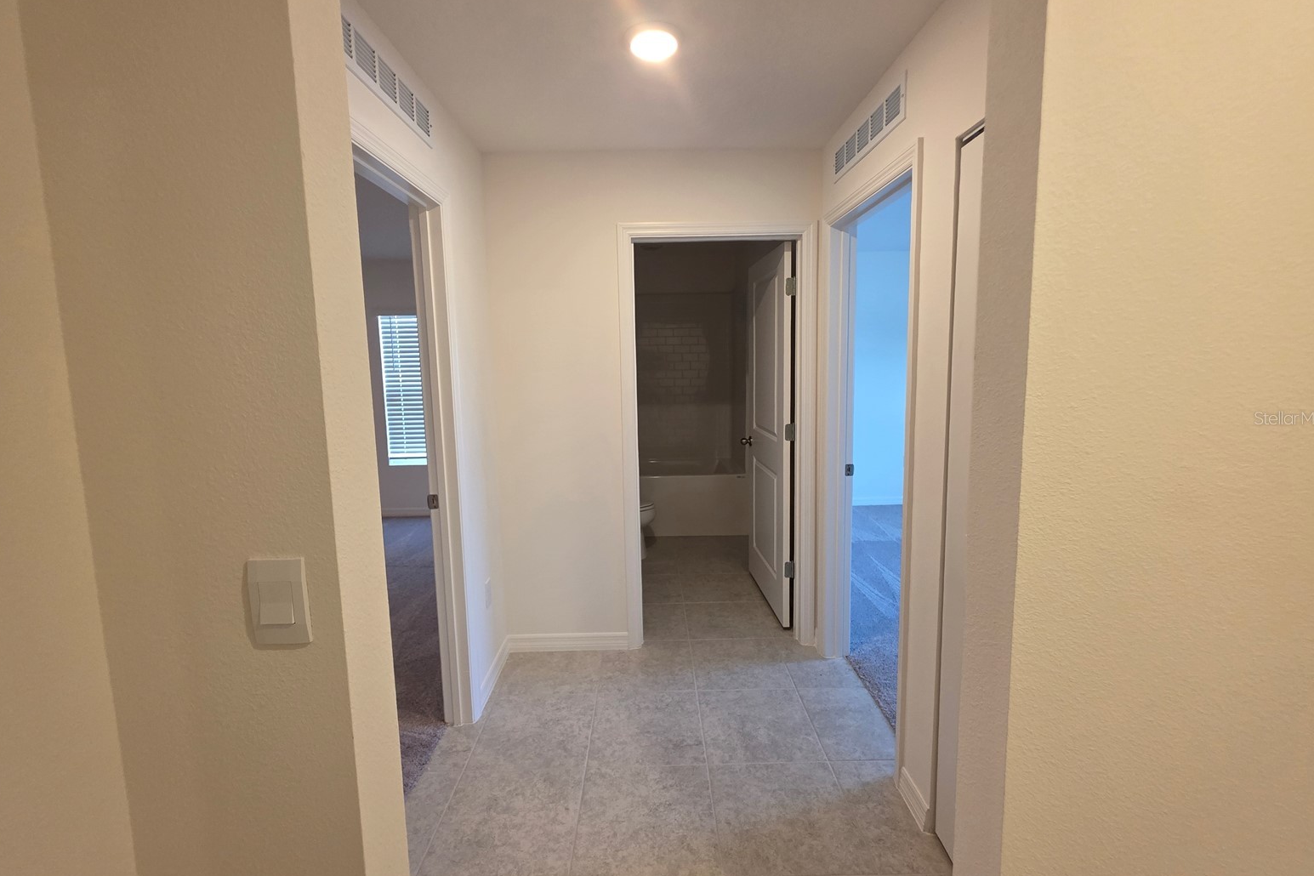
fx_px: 511
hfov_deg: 104.3
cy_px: 418
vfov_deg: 81.2
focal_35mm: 14
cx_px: 654
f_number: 1.9
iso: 250
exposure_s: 1/120
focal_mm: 2.2
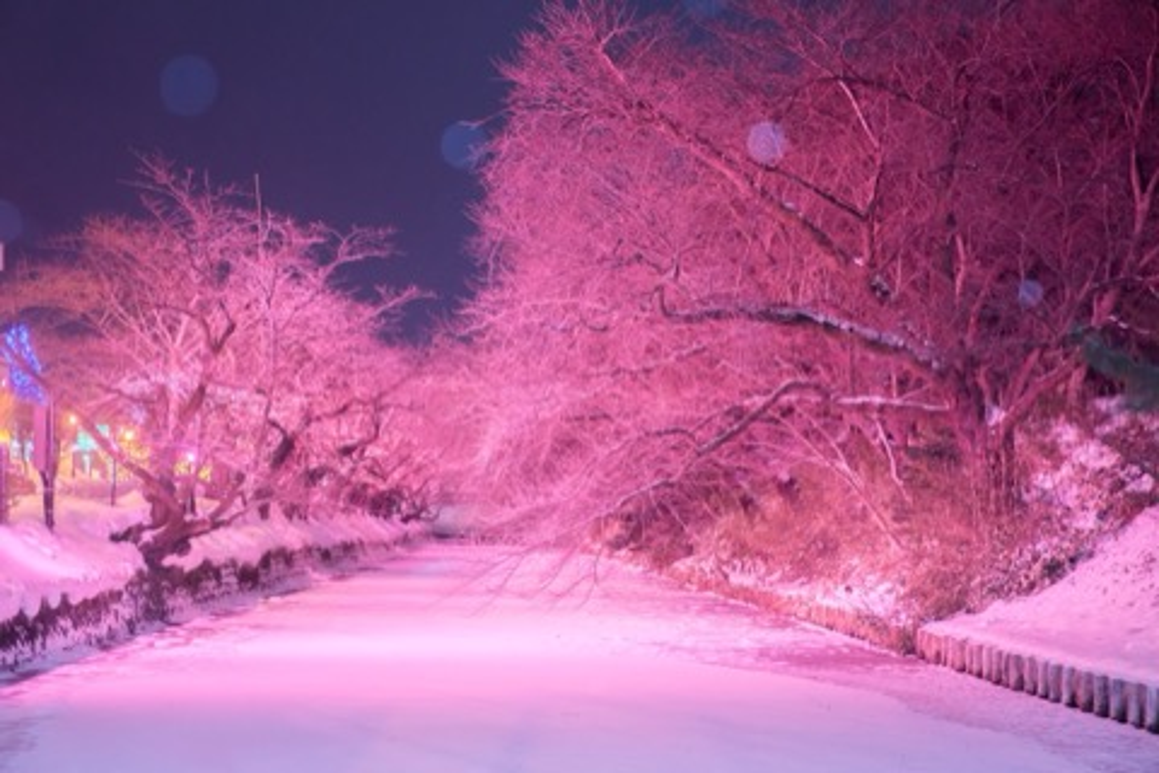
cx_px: 580
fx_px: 2253
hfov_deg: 28.8
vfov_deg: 19.5
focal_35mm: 70
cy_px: 386
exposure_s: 1/13
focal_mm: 70
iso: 800
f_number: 2.8
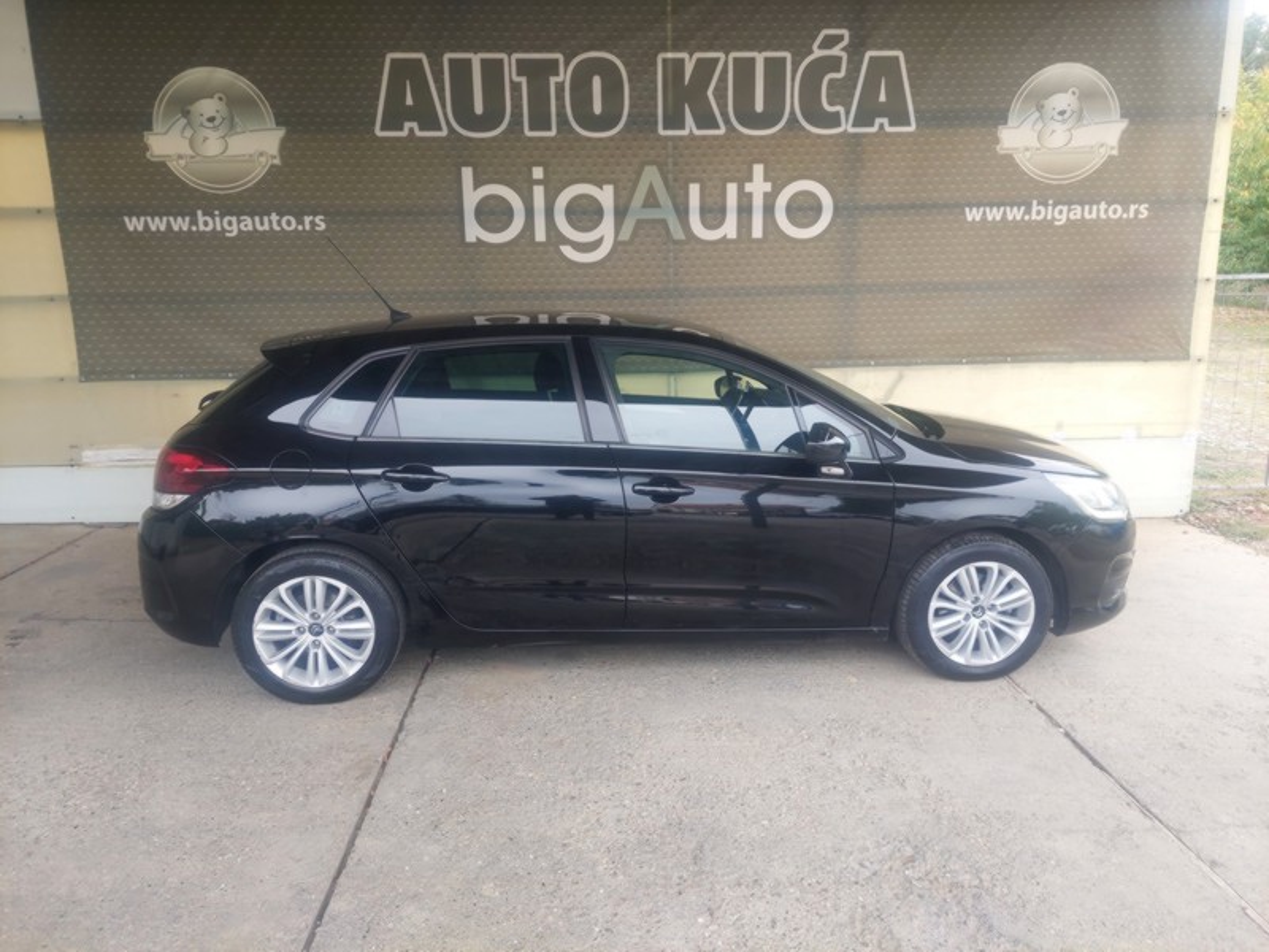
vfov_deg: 54.9
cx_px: 634
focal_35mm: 25
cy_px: 476
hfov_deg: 69.4
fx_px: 916
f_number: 1.8
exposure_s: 1/100
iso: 80
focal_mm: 5.23
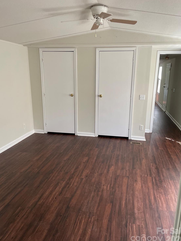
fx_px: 188
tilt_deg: -12.5
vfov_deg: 65.3
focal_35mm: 27
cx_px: 92
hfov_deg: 51.3
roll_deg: -0.7
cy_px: 120
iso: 125
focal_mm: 4.2
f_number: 1.6
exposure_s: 1/115
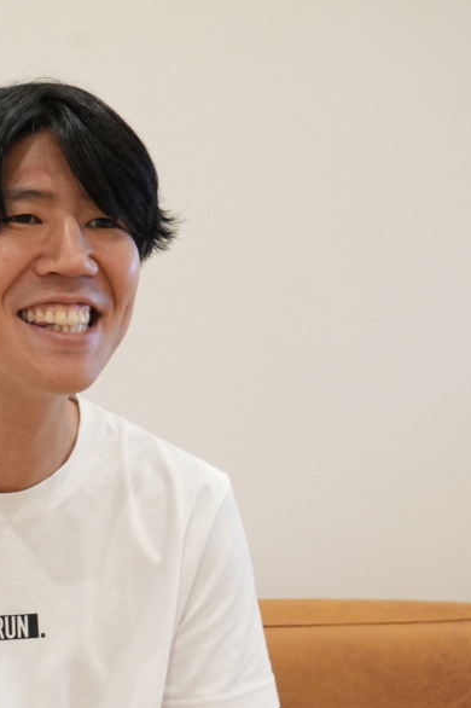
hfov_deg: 15.9
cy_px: 480
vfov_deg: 24.1
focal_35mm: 84
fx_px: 1650
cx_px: -17
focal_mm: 41
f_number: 6.3
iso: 2500
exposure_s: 1/100
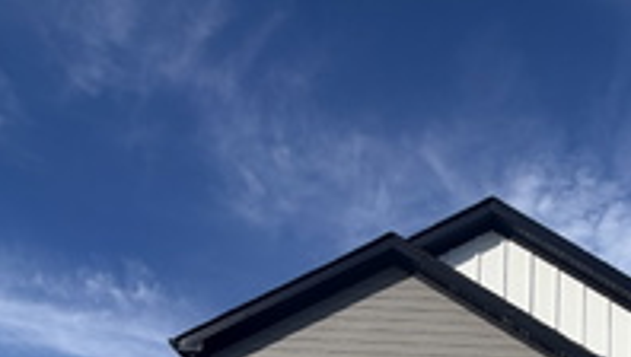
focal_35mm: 41
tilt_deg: +7.1
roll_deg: -1.1
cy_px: 617
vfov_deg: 21.2
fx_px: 687
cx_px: 478
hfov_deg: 47.4
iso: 25
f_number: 2.2
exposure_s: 1/901
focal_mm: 2.22
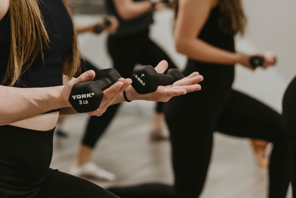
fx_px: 1250
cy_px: 21
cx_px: 48
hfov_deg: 13.4
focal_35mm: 152
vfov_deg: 9.0
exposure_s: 1/200
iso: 400
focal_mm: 50
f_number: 2.8
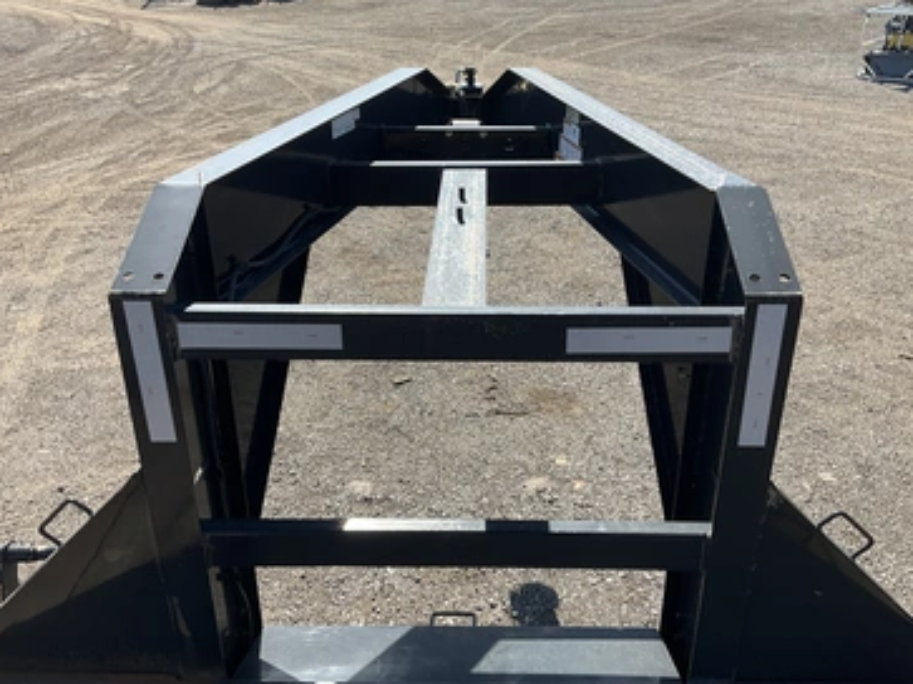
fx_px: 844
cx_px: 470
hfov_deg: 56.8
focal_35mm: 32
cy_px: 329
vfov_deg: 44.1
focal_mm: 3
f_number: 1.8
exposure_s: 1/929
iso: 25
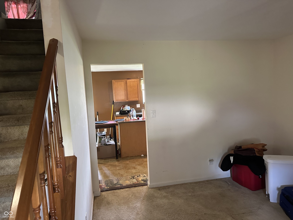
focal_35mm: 24
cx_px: 146
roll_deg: +2.5
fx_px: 203
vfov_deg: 56.8
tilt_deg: -3.3
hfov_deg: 71.6
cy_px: 110
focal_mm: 6.86
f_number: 1.78
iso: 640
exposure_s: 1/60
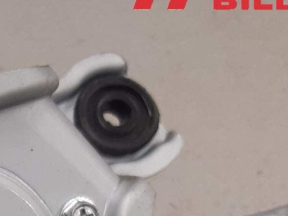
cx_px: -111
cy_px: 366
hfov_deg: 16.6
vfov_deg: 12.5
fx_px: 915
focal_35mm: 110
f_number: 1.7
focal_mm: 3.93
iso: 100
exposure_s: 1/50
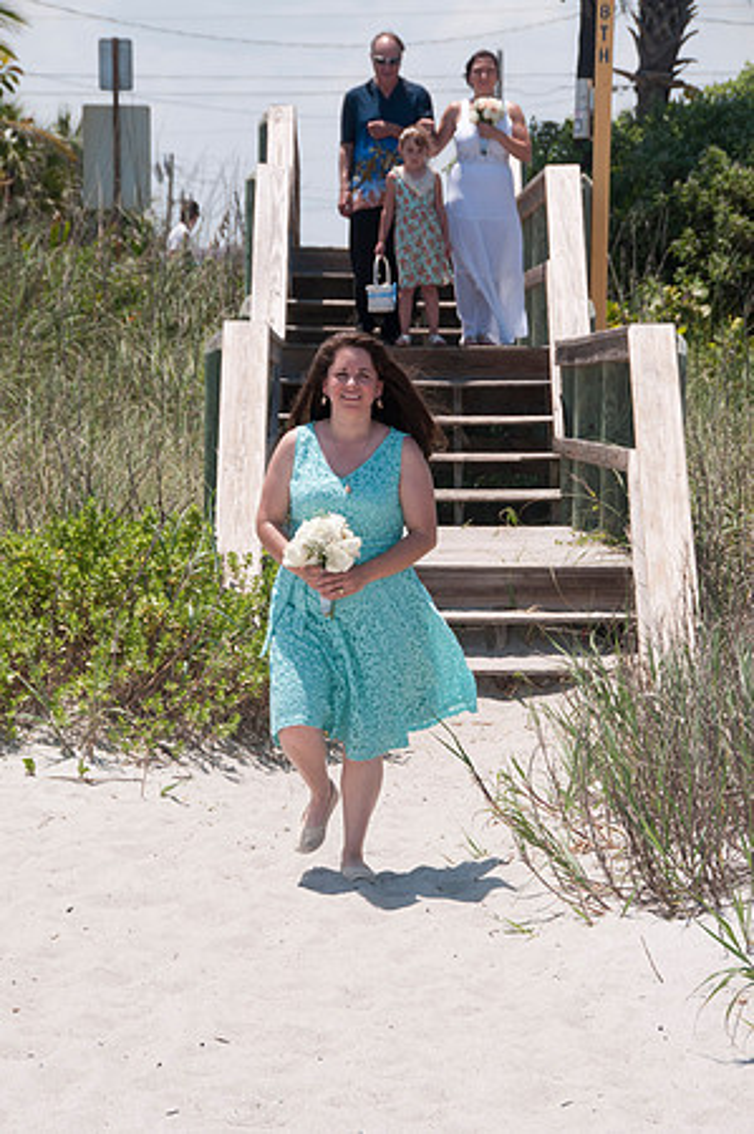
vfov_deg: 14.4
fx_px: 4487
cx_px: 377
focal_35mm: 142
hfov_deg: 9.6
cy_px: 567
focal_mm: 95
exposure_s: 1/250
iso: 100
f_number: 10
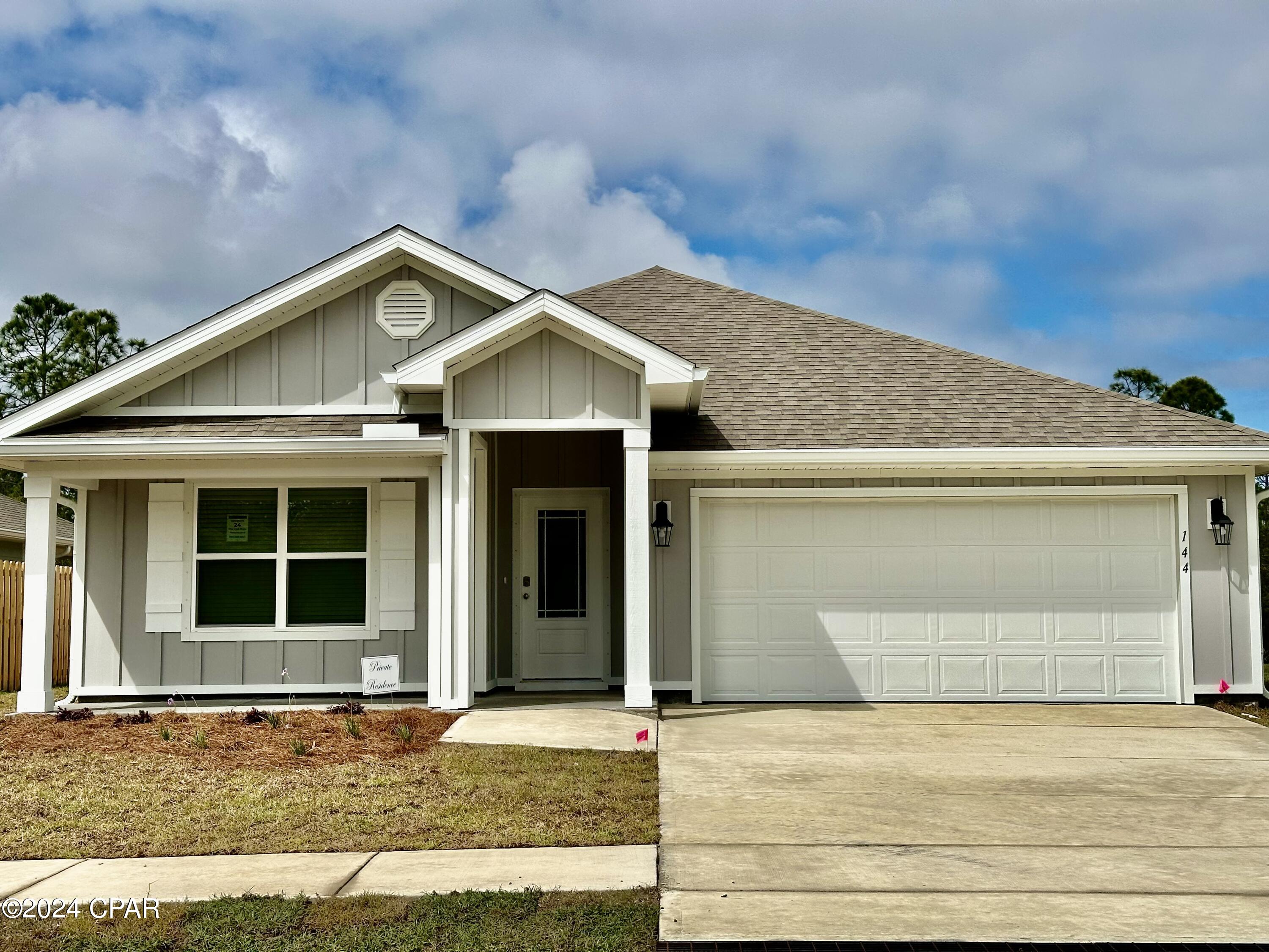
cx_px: 634
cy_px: 476
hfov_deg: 39.7
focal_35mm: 48
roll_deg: +0.3
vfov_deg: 30.3
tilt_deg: +5.2
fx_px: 1760
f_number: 1.78
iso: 64
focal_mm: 6.86
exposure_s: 1/9804
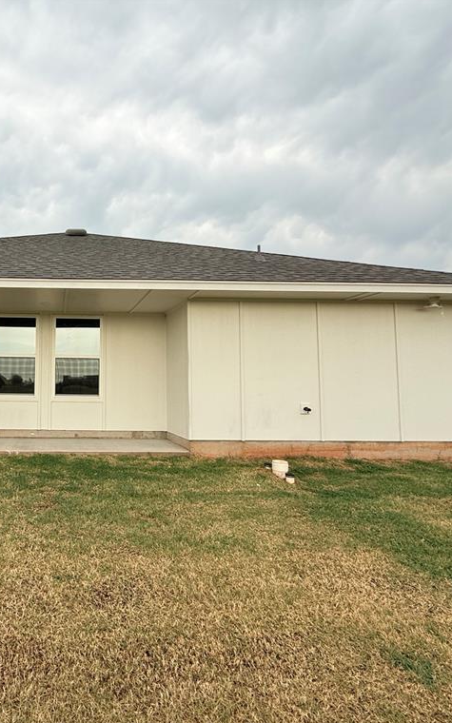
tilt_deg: +3.1
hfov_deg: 53.9
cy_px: 362
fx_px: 394
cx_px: 66
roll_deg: -0.2
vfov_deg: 85.1
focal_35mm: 20
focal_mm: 2.22
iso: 50
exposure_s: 1/370
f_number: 2.2
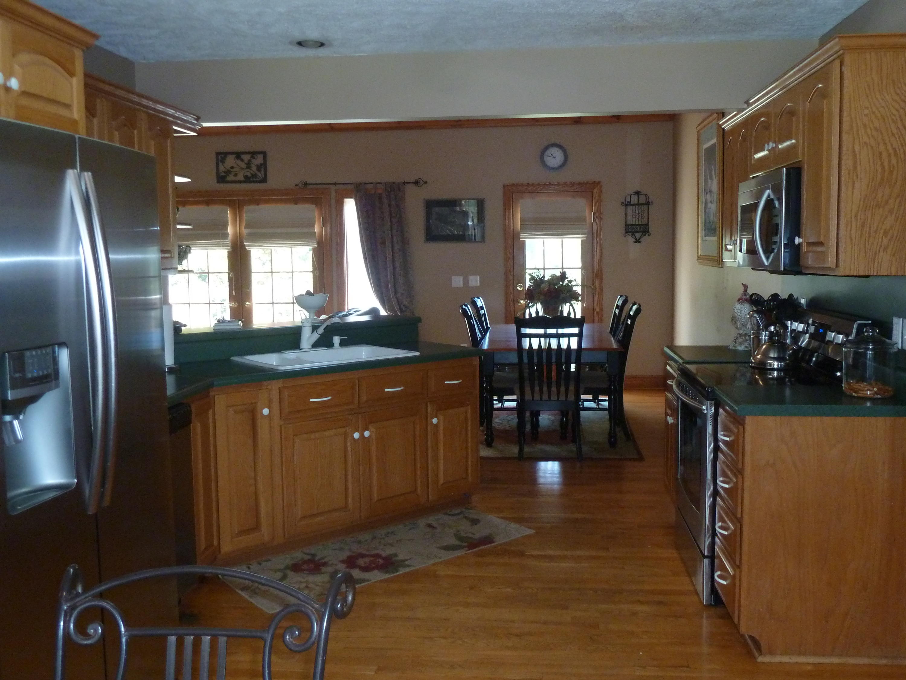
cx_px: 453
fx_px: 838
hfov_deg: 56.8
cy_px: 340
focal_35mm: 32
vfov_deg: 44.2
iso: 320
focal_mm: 5.3
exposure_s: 1/30
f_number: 3.5
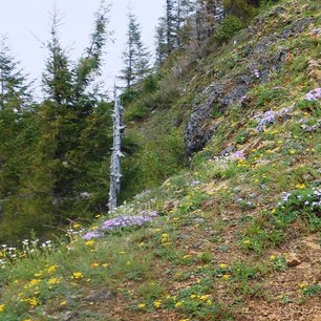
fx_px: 682
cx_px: 370
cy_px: 131
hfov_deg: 24.4
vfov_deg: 26.4
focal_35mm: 65
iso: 80
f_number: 3.2
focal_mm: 4.5
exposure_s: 1/800
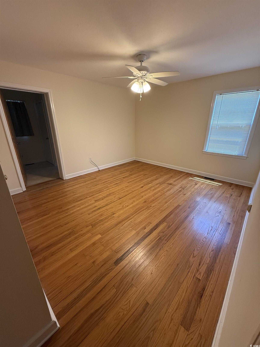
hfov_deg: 85.7
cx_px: 130
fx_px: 140
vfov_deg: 102.1
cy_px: 174
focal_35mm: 14
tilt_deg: -20.0
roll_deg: +0.4
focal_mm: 2.22
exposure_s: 1/120
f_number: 2.2
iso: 250
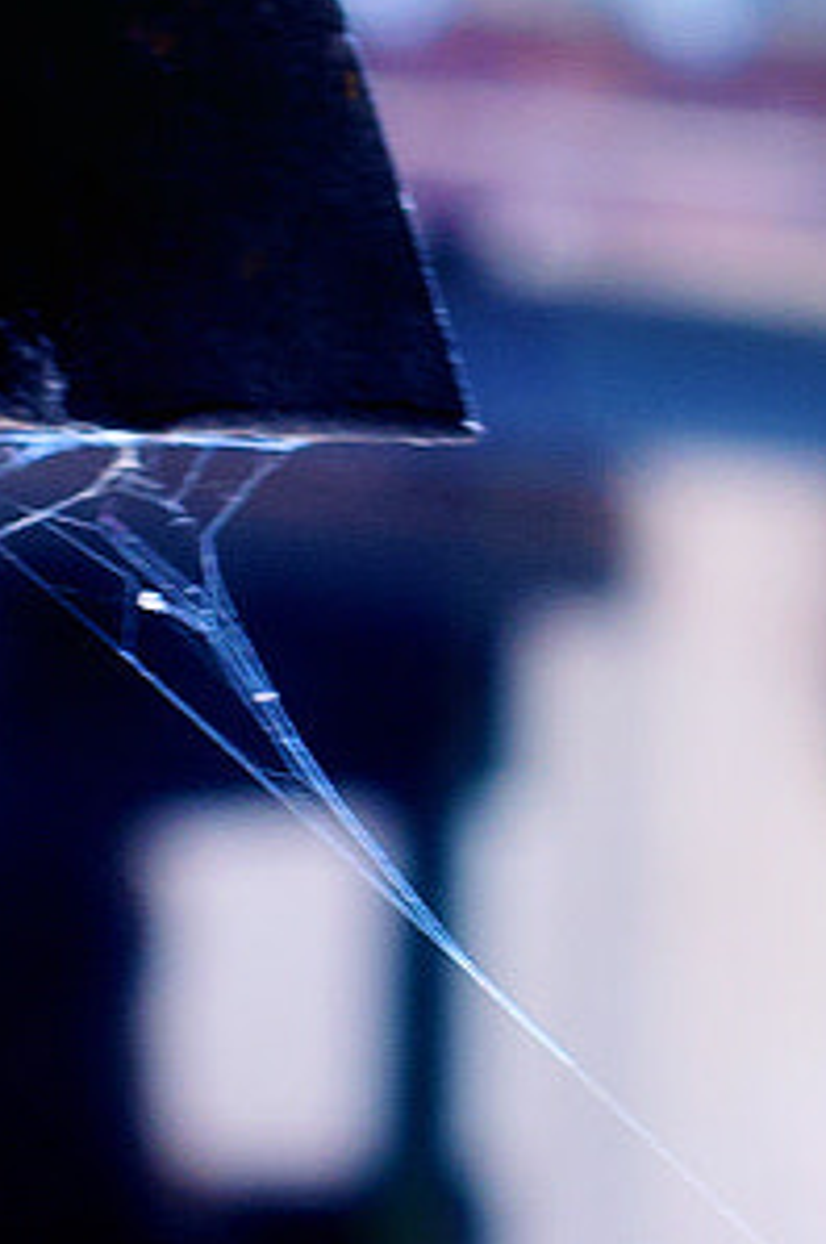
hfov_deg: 3.8
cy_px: 413
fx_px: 12511
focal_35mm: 363
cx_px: 732
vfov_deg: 5.7
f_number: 8
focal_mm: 45
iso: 160
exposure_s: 1/40
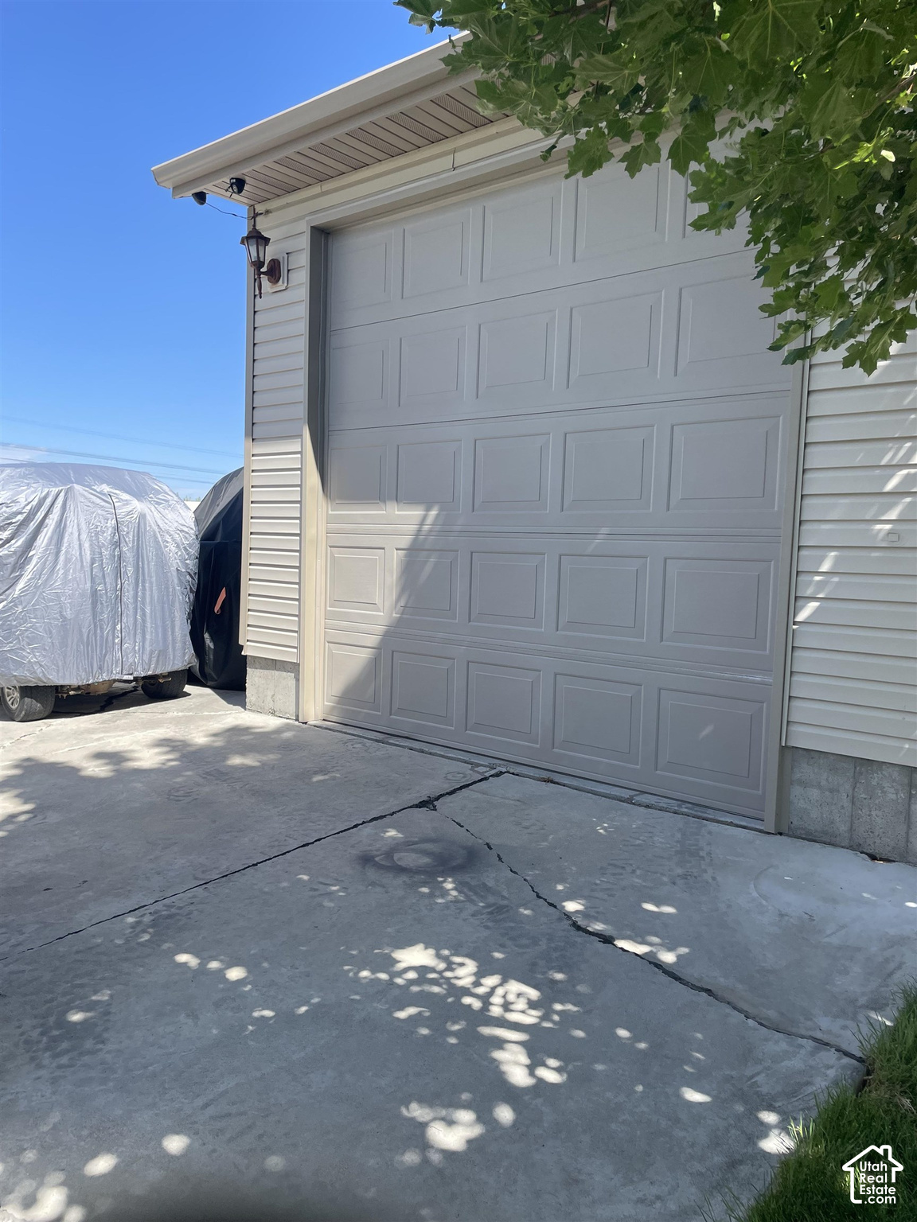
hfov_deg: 53.1
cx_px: 458
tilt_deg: -3.3
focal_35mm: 26
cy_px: 611
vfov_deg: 67.3
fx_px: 918
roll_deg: -1.6
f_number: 1.6
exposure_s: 1/1453
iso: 32
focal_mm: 4.2
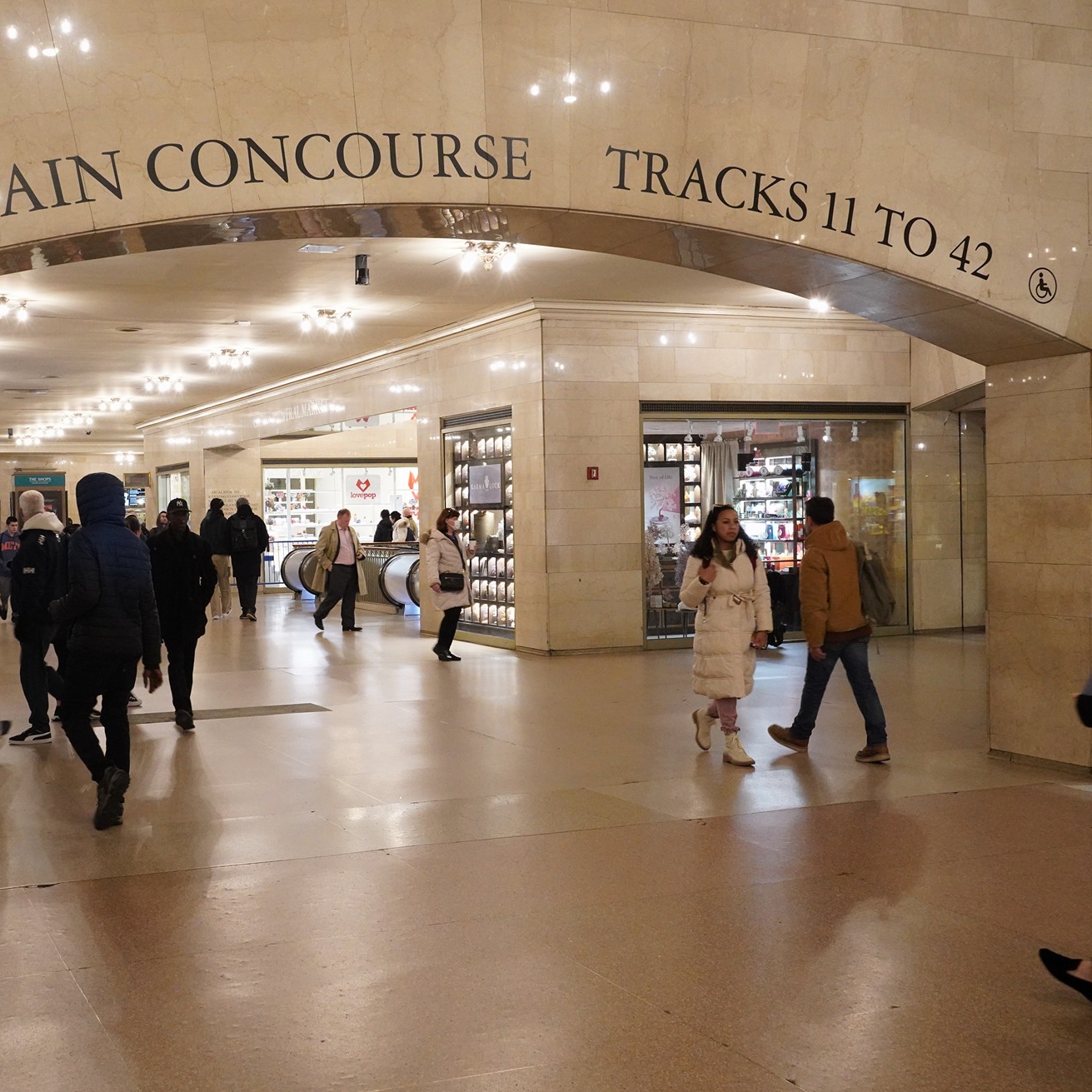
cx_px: 463
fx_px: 1249
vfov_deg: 47.2
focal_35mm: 35
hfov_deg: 47.1
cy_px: 549
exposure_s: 1/80
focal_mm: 27
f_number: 7.1
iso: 6400
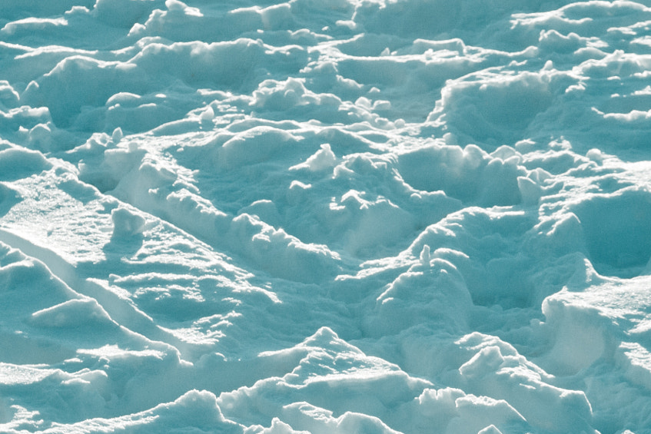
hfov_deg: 10.3
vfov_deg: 6.9
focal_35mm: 199
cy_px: 369
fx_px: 3603
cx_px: 424
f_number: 9
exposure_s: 1/250
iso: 200
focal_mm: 55
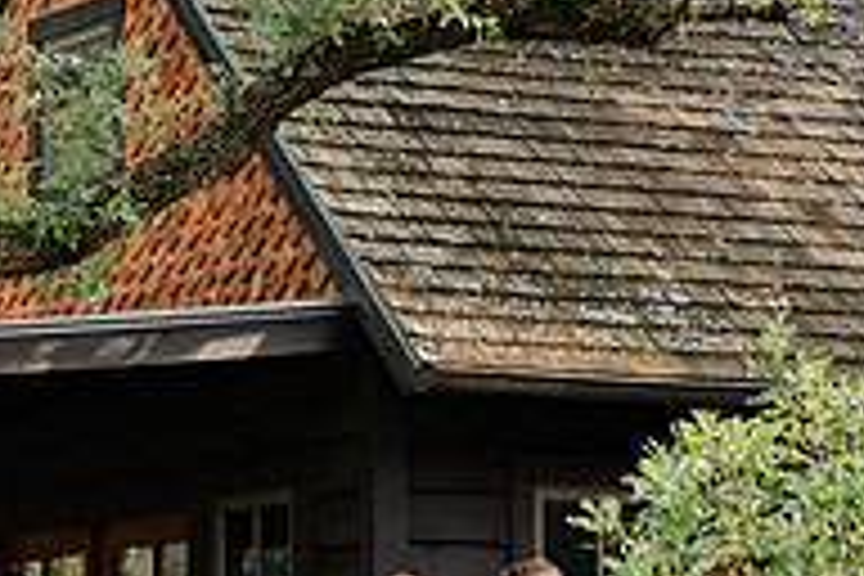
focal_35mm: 187
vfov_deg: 7.3
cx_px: -297
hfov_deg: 10.7
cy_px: 691
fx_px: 4488
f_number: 3.5
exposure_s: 1/640
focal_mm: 62
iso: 800
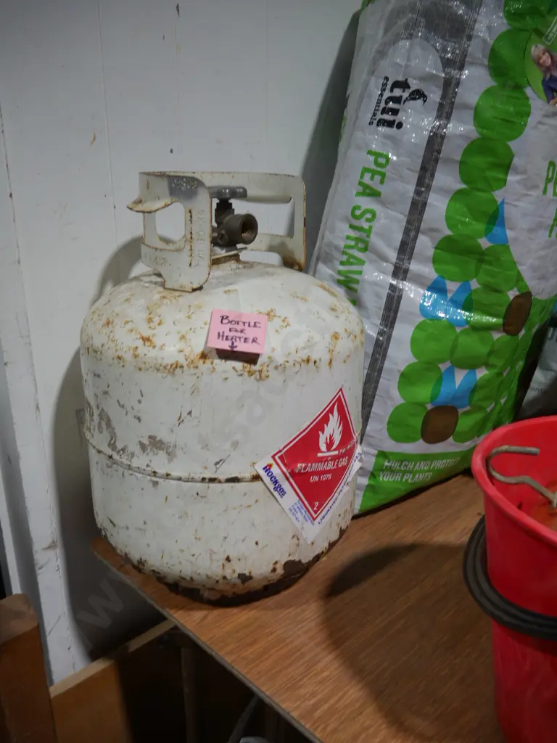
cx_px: 278
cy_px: 372
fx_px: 601
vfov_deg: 63.4
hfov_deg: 49.7
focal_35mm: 28
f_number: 3.5
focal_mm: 14
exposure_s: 1/100
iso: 200
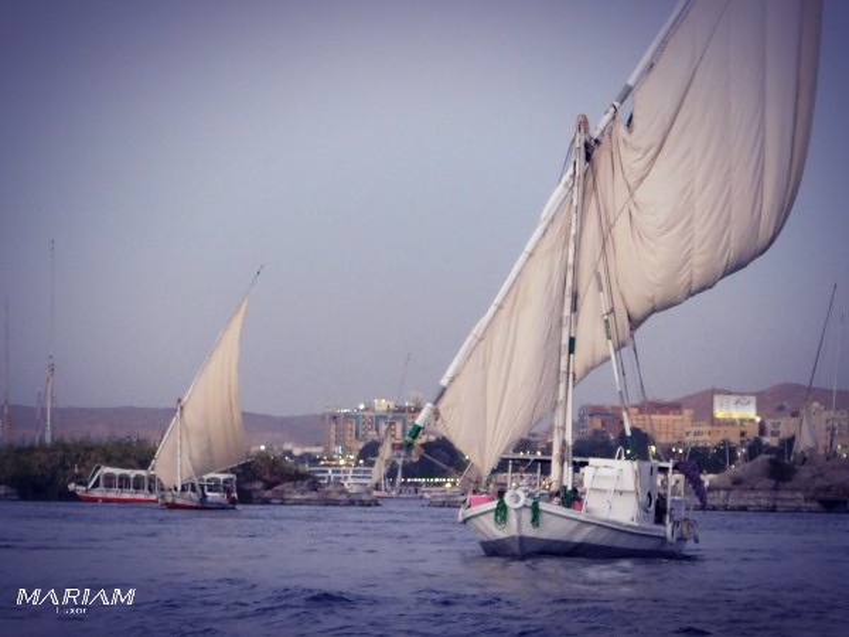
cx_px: 424
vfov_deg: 14.9
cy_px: 318
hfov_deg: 19.8
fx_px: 2428
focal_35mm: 99
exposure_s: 1/25
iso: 800
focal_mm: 17.6
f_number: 4.6
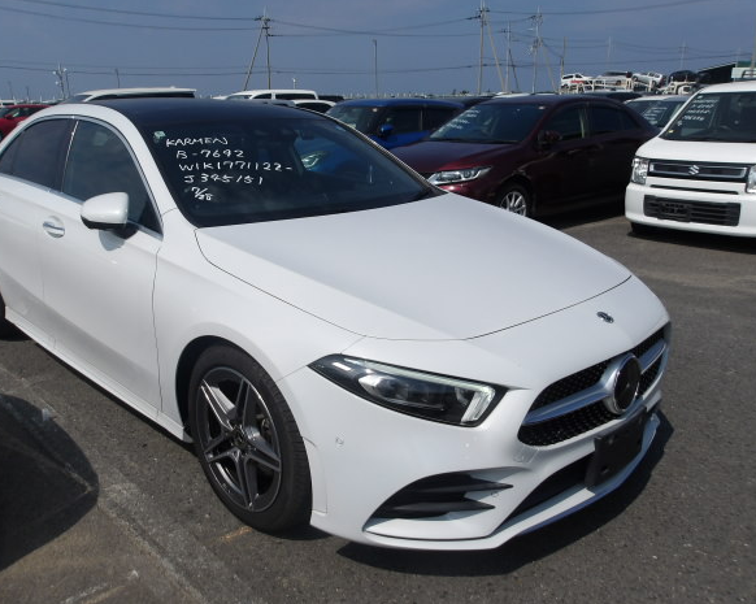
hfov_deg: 60.4
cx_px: 356
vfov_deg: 49.9
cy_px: 307
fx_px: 649
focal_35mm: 29
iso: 100
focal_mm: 4.9
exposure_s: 1/295
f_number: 10.4
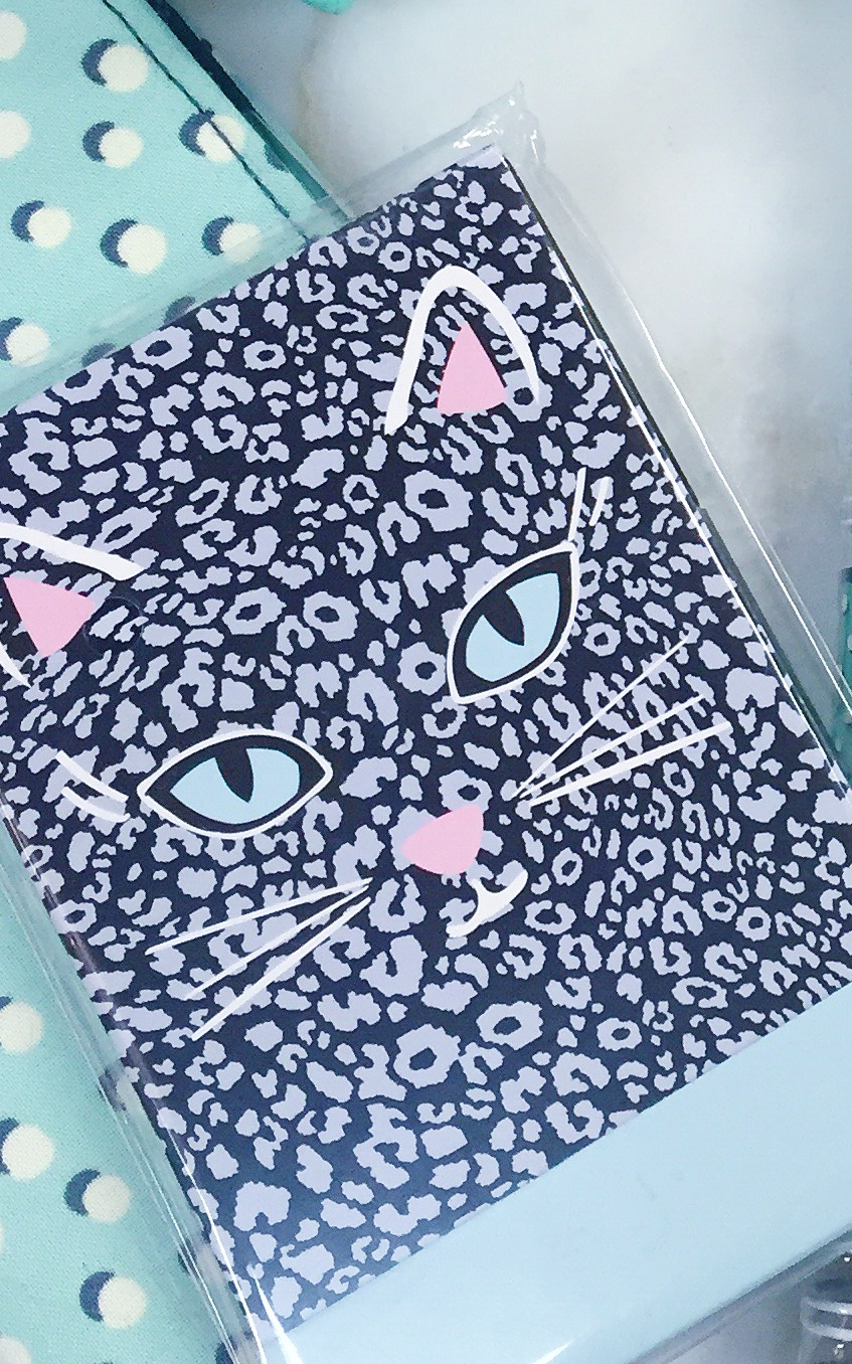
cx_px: 1086
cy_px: 277
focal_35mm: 74
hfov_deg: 16.7
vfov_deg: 27.3
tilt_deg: -80.5
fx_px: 2750
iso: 40
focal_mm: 4.15
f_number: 2.2
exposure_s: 1/30
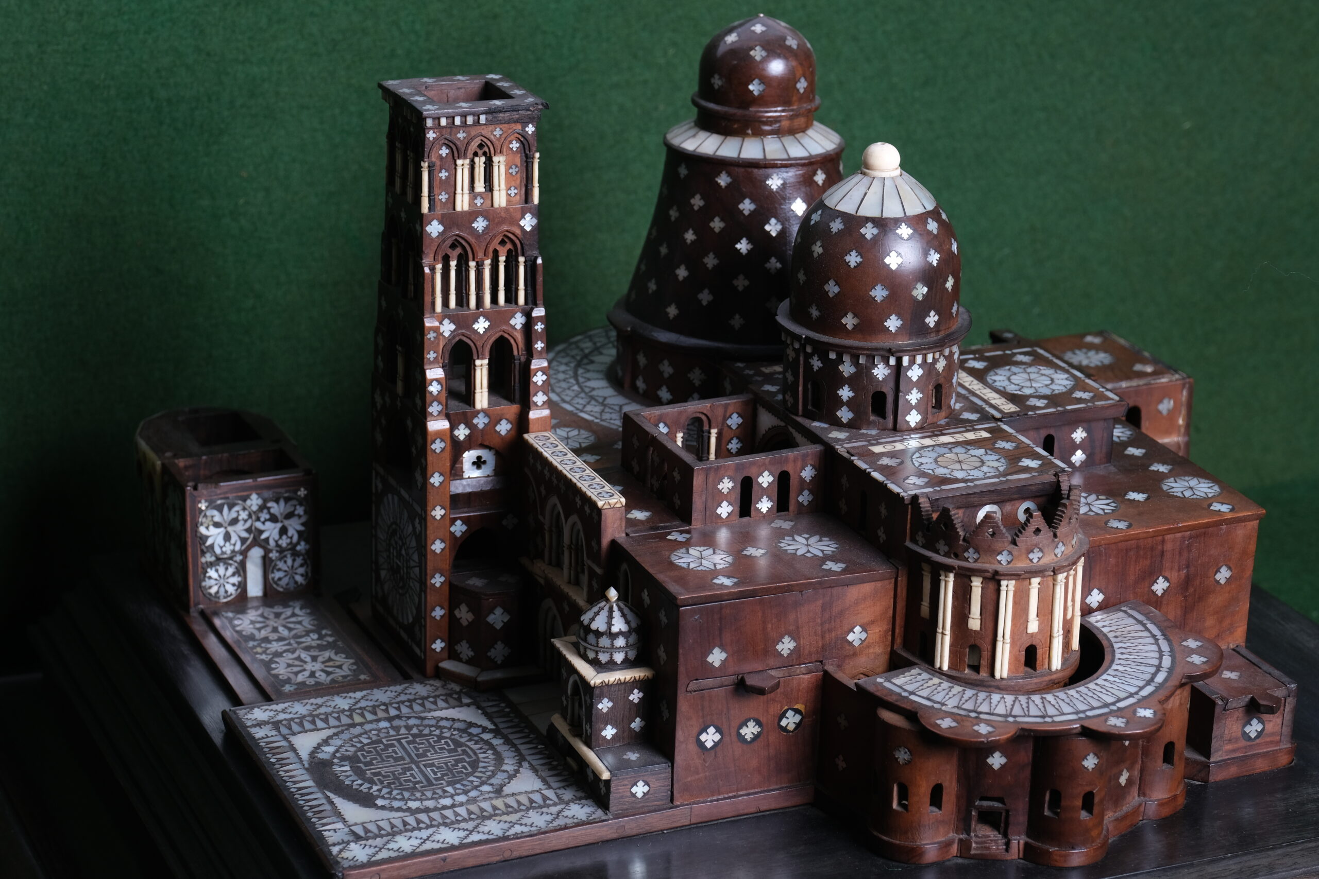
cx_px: 660
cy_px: 440
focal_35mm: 83
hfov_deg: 24.5
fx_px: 3041
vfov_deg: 16.5
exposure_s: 1/125
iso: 400
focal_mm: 55
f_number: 7.1
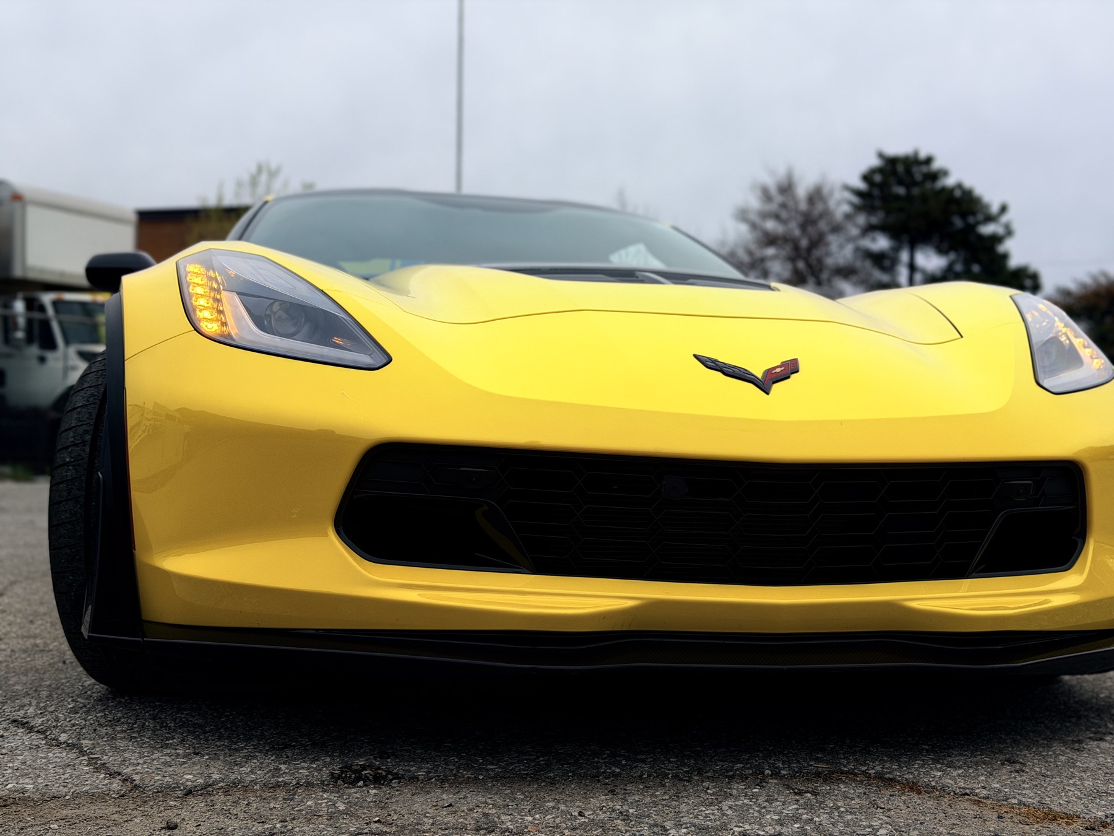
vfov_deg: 30.3
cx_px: 557
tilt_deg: +0.9
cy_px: 418
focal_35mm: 48
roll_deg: -0.6
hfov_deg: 39.7
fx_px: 1545
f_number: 1.78
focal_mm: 6.76
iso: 64
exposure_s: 1/1353
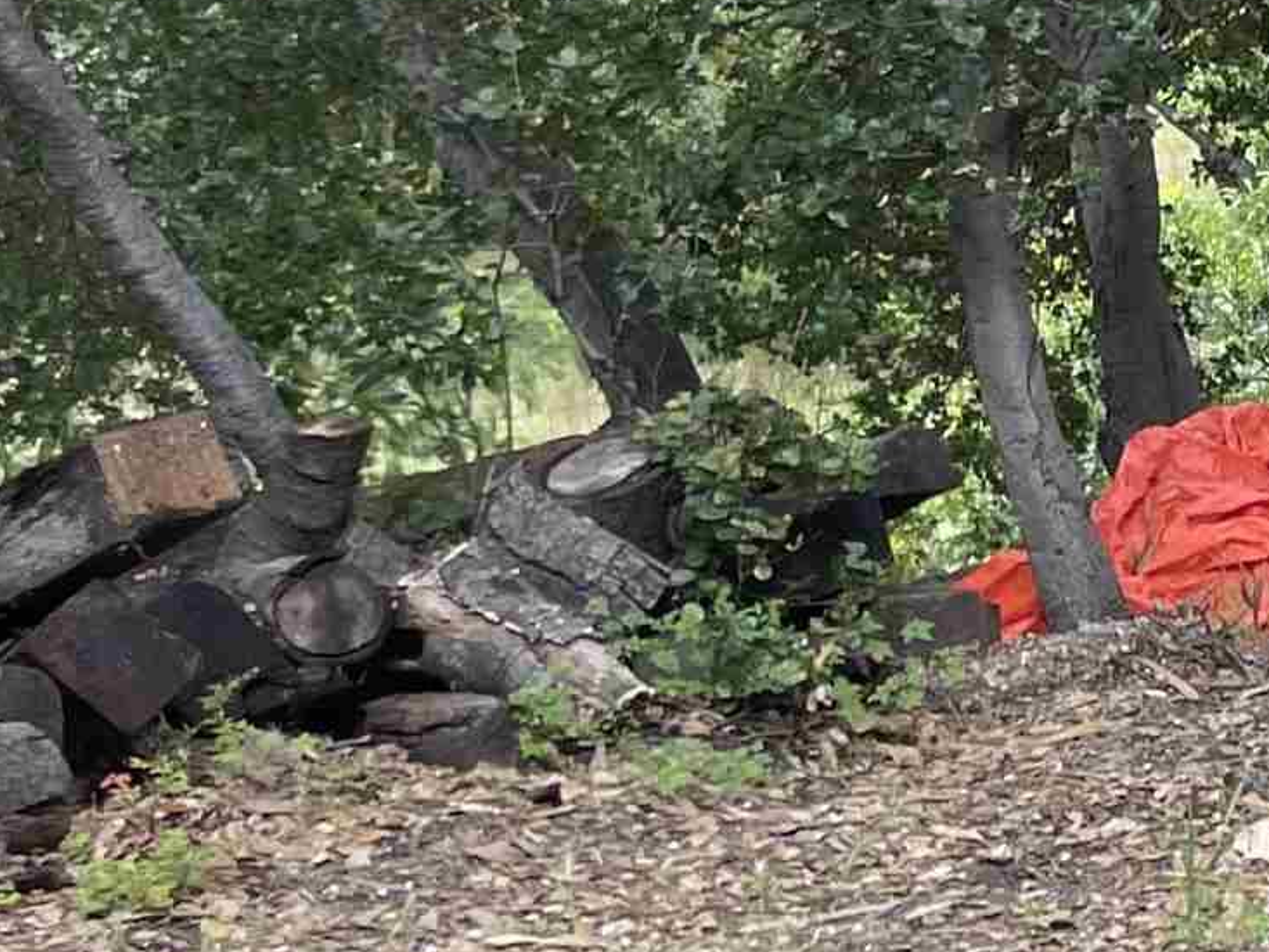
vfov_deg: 13.4
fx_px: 3997
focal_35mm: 109
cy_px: 57
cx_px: 2625
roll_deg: -3.7
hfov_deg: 14.6
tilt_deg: -7.5
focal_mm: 4.2
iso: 32
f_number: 1.6
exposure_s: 1/312
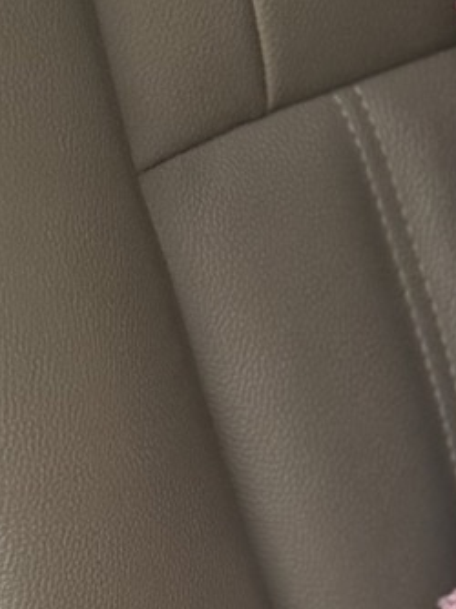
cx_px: 861
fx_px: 3236
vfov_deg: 10.6
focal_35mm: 184
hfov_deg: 7.8
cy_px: 638
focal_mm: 6.76
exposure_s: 1/962
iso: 80
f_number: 1.78
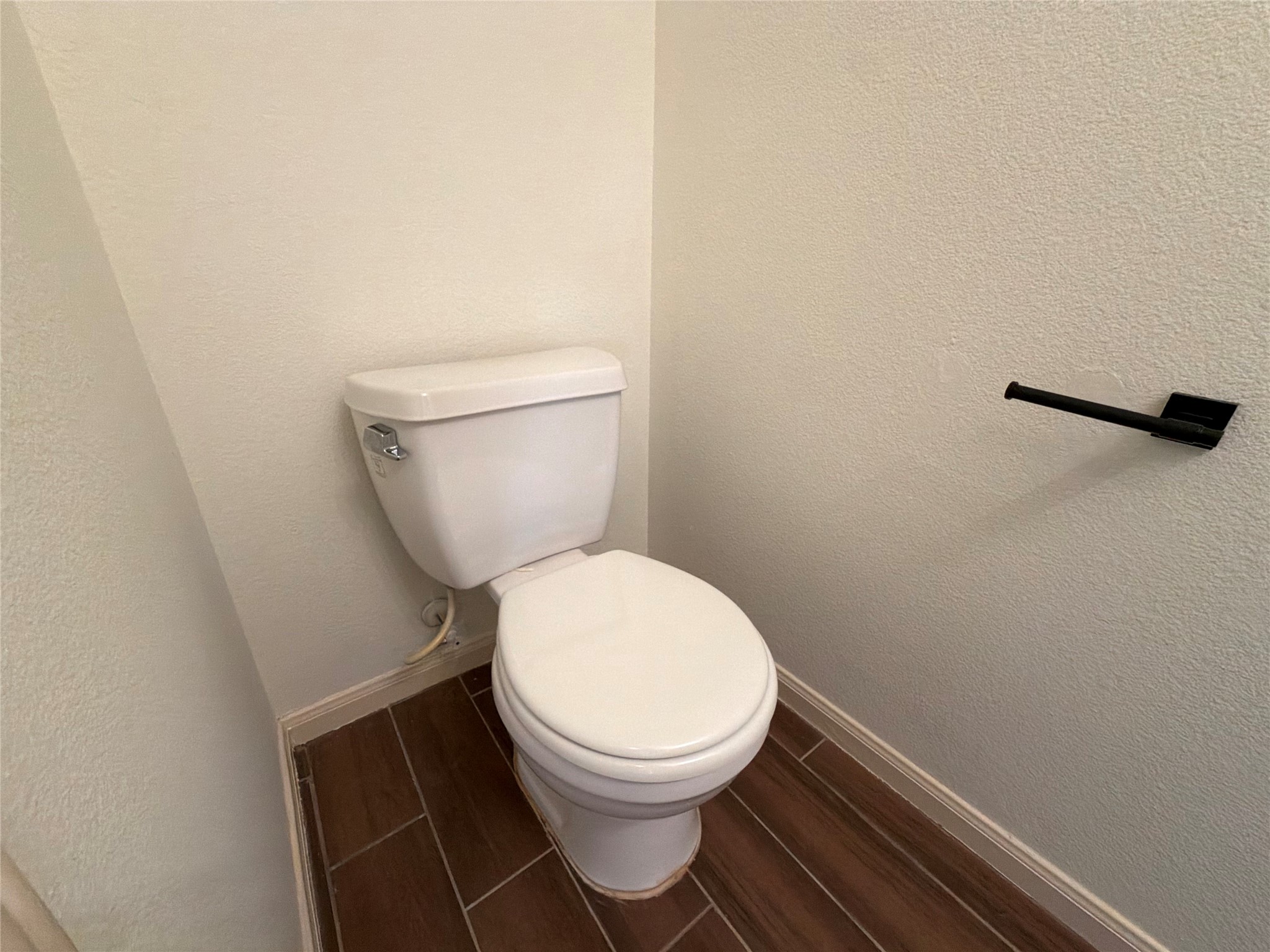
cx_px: 635
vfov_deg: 85.7
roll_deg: -1.0
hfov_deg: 102.1
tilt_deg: -22.8
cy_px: 476
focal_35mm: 14
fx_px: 514
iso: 320
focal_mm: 2.22
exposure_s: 1/60
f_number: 2.2
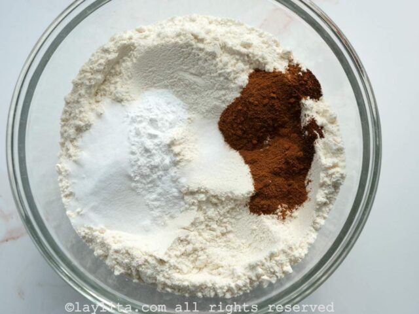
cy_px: 157
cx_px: 210
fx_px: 775
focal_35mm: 64
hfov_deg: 30.3
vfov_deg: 22.9
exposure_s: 1/200
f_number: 4.5
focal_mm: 32
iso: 200
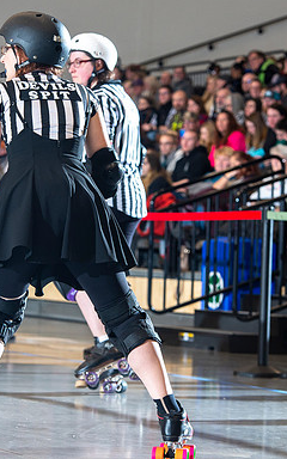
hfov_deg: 7.1
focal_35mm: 186
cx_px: 91
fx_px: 2328
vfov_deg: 11.3
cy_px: 210
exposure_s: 1/160
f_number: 5.6
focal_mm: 112
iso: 500
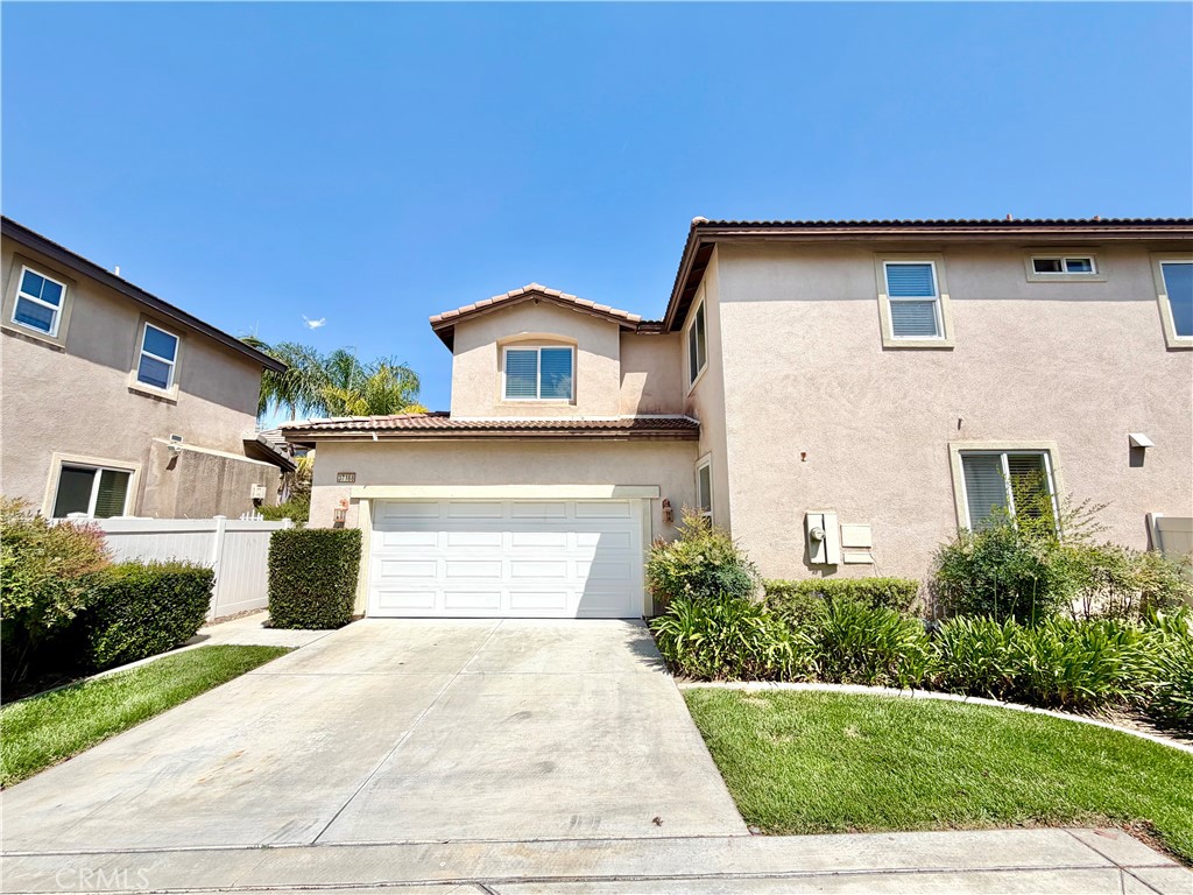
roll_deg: -0.6
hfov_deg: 102.1
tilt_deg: +9.0
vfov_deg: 85.7
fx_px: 482
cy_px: 448
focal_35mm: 14
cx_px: 596
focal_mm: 2.22
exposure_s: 1/1105
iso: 20
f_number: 2.2
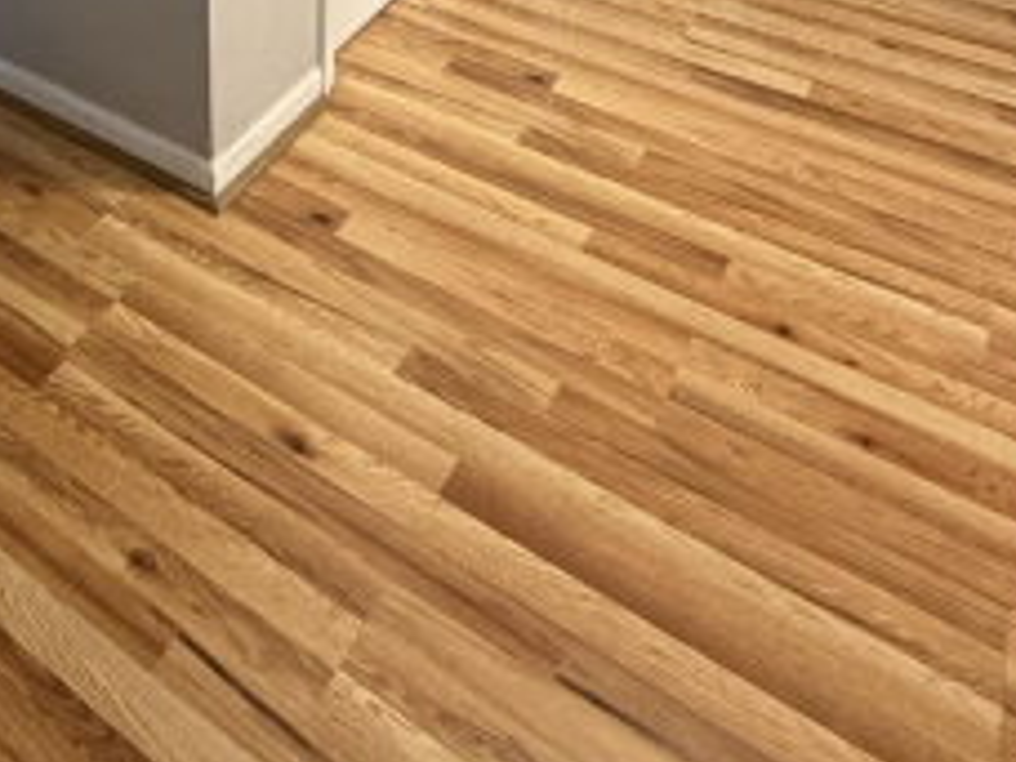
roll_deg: +2.4
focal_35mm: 41
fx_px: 1203
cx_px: 145
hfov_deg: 42.8
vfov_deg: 27.5
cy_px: -299
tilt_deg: -17.8
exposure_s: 1/60
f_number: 2.2
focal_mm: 2.22
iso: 400
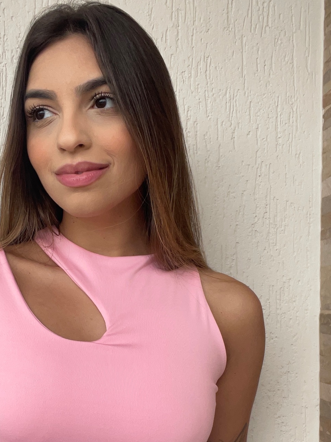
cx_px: 109
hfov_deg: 30.0
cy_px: 311
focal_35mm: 48
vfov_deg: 39.0
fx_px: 612
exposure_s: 1/121
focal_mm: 2.71
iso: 80
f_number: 2.2
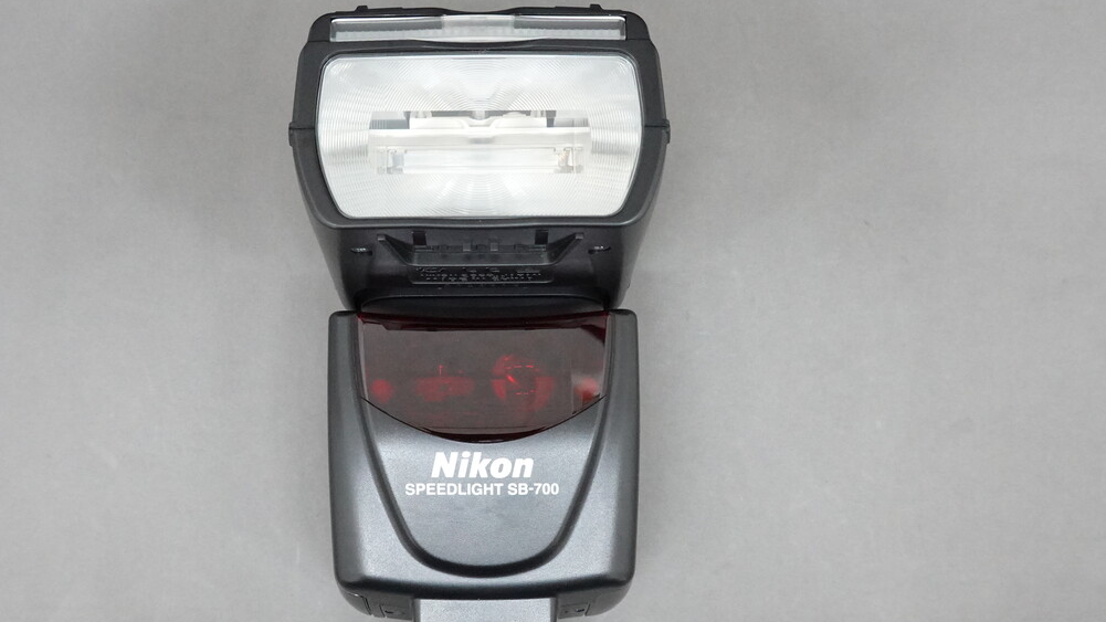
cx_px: 495
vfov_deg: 22.2
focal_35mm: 54
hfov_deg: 38.5
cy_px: 333
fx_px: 1584
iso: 2500
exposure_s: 1/50
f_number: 5.6
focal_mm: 15.9
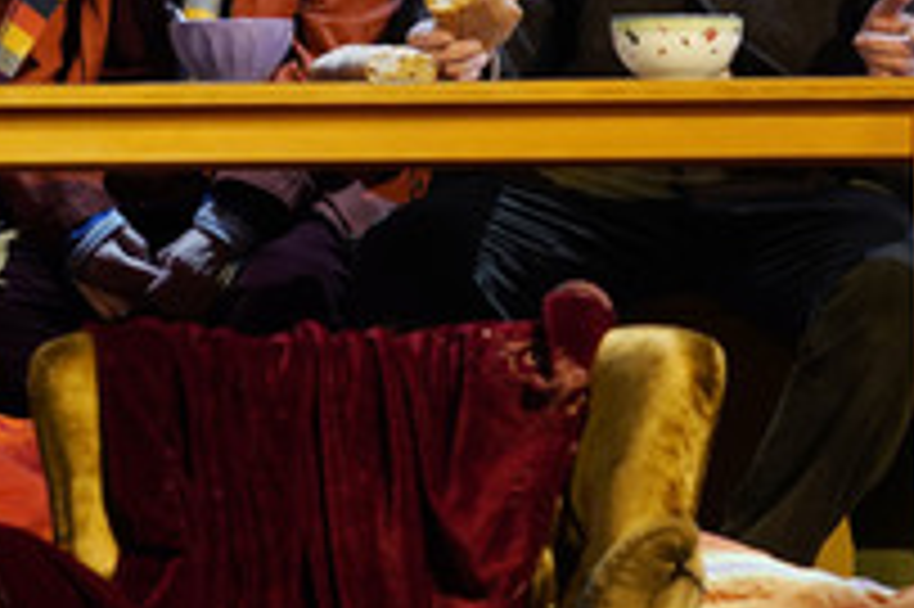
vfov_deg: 3.1
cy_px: -59
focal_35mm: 444
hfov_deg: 4.6
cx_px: 367
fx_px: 11263
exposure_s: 1/250
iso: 1600
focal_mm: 200
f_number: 5
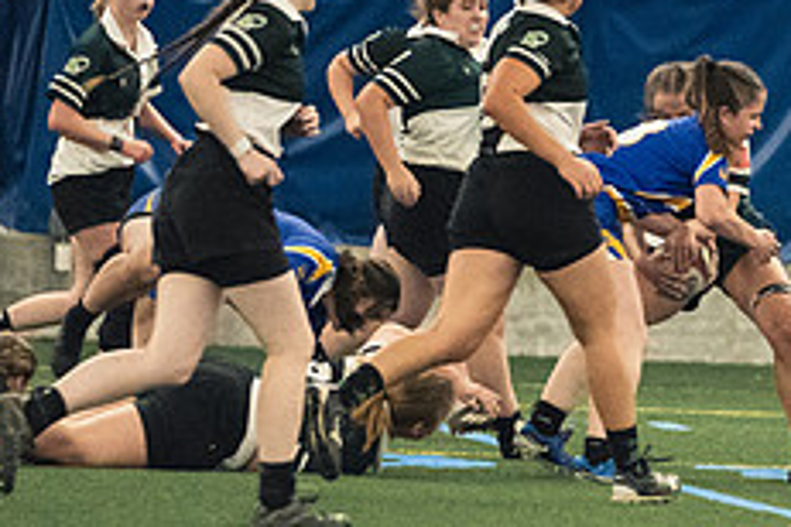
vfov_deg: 1.8
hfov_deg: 2.7
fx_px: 16522
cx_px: 647
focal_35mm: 752
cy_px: 421
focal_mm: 200
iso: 10000
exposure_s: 1/500
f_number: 2.8
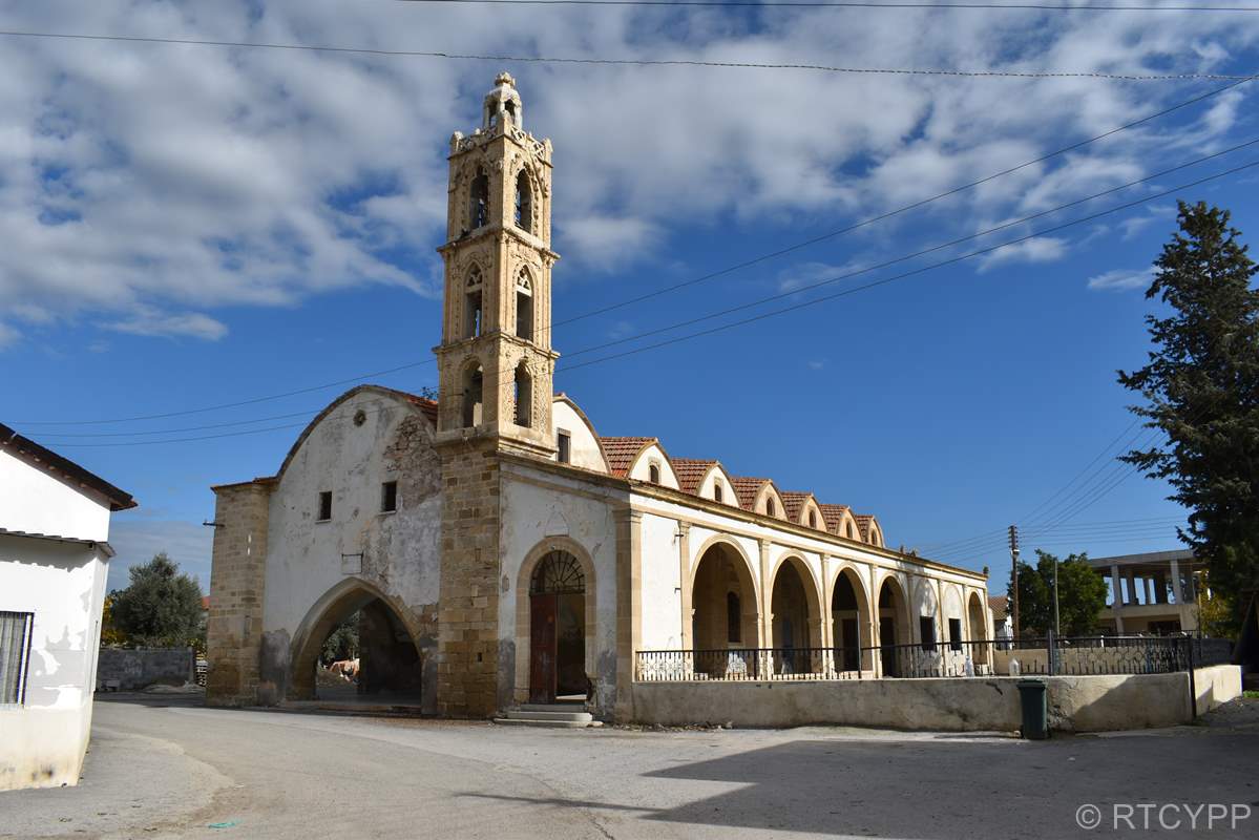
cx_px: 630
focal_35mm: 27
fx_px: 944
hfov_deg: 67.4
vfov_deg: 48.0
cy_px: 420
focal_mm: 18
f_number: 10
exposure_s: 1/400
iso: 100
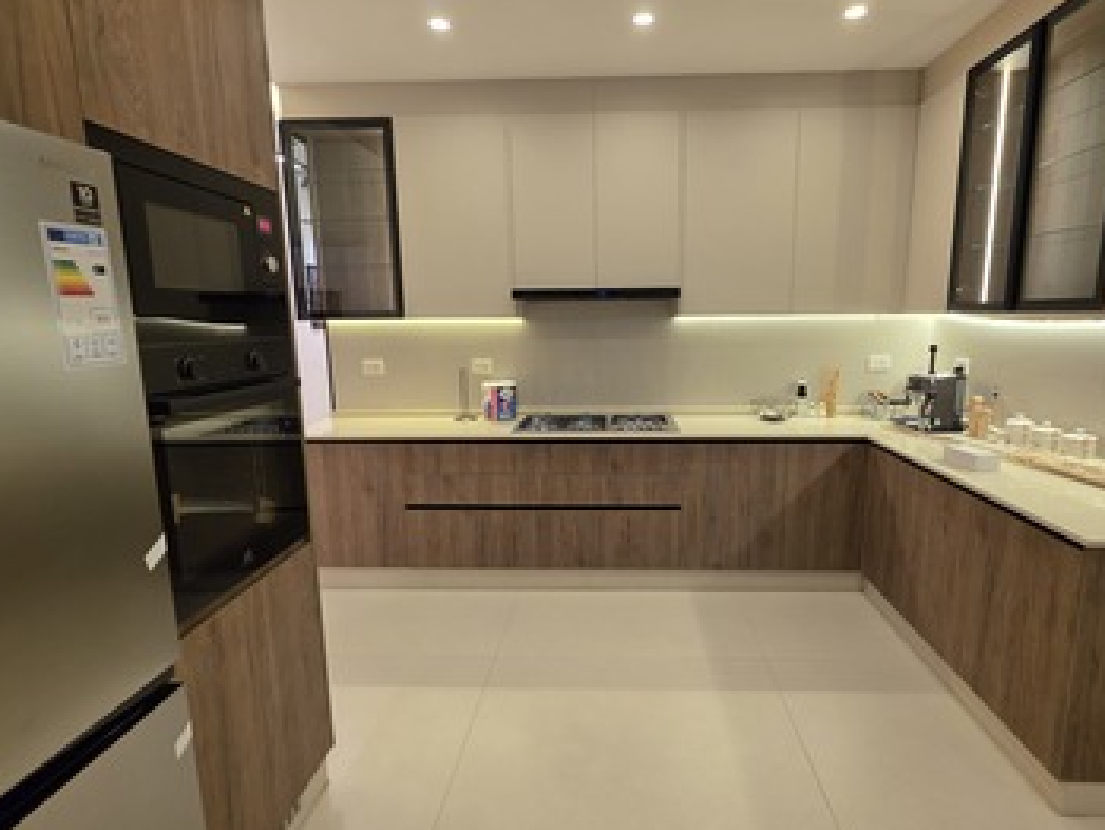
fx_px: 543
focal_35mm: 17
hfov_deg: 90.8
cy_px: 426
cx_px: 594
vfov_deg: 74.7
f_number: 1.9
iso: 125
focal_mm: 2.2
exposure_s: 1/100
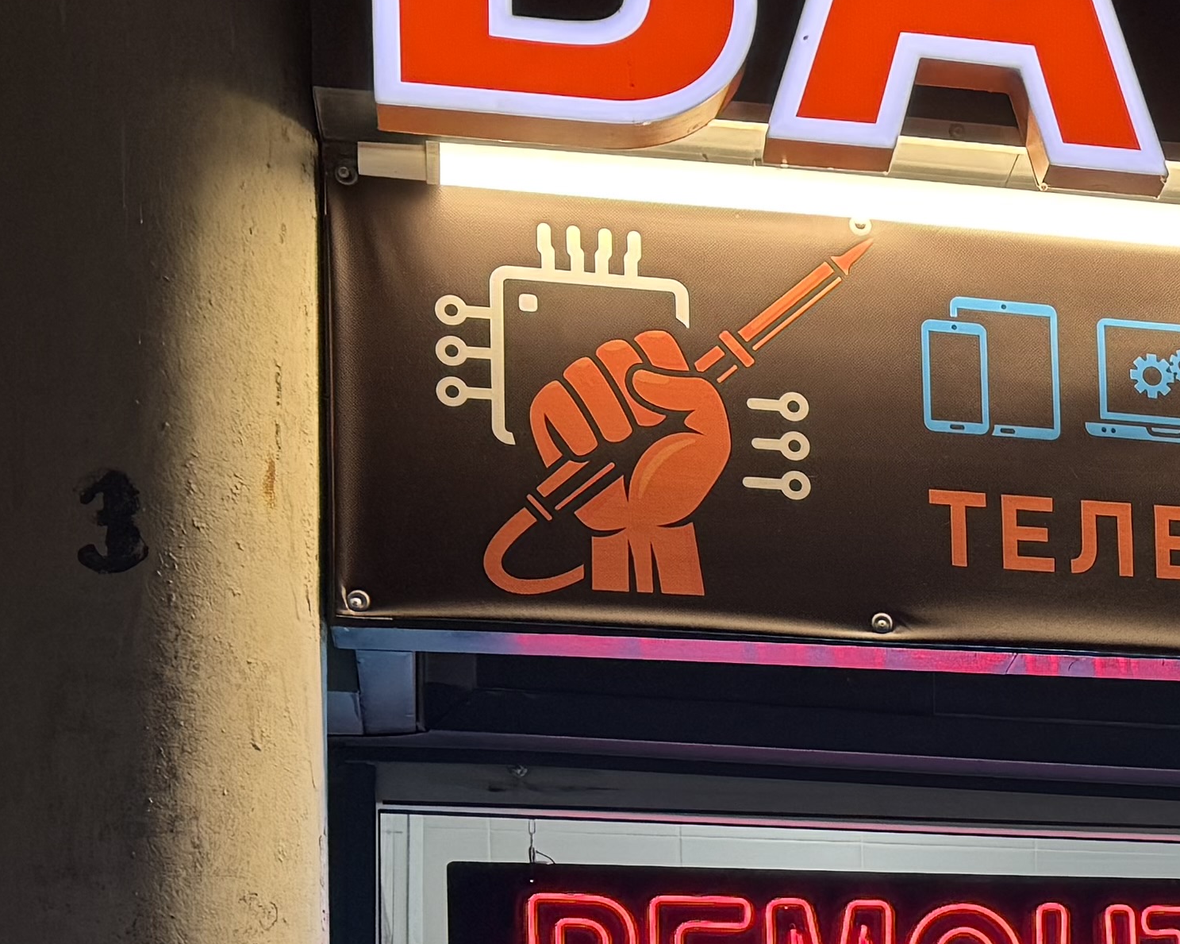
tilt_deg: +3.2
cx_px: 1755
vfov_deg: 16.4
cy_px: 1118
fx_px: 3142
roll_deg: +1.1
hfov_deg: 18.8
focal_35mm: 90
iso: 125
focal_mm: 6.76
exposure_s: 1/100
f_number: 1.78
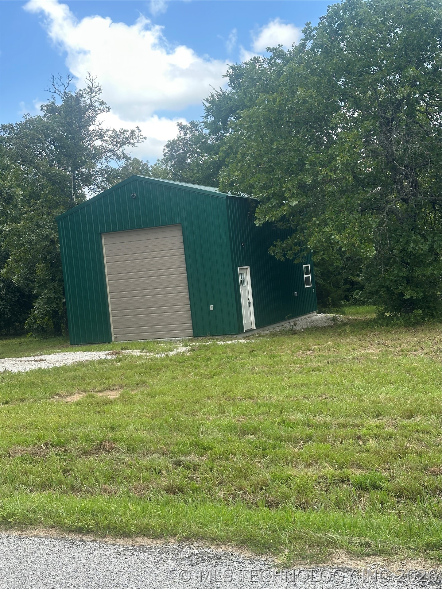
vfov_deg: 39.7
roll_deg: +4.8
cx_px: 221
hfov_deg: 30.3
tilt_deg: -1.0
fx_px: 817
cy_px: 294
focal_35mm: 48
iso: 64
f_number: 1.78
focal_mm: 6.86
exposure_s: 1/580
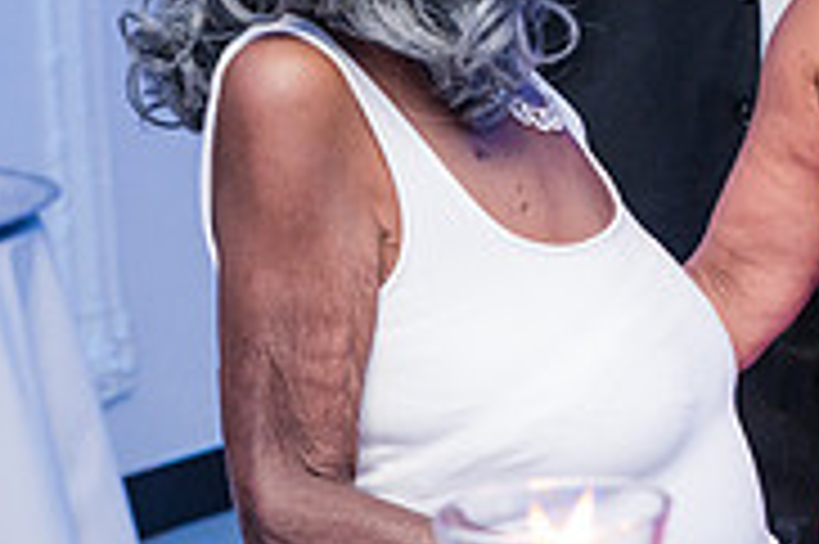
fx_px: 3409
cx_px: 1062
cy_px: 88
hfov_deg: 13.2
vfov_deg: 9.1
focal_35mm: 150
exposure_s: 1/250
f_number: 4
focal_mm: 47
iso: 4000
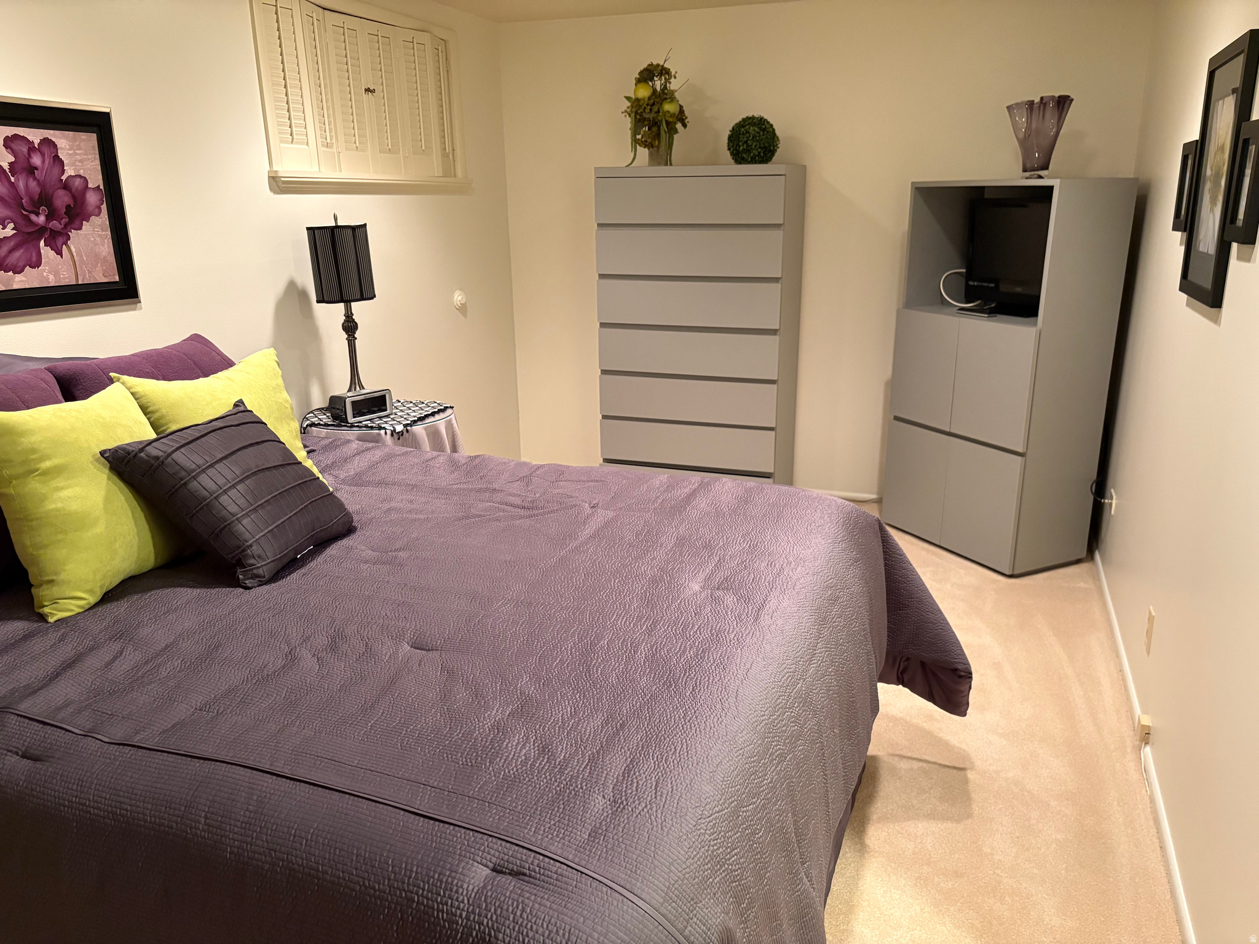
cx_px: 630
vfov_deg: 53.1
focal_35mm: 26
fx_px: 946
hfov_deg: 67.3
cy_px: 472
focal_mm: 5.96
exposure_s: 1/60
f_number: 1.6
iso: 400
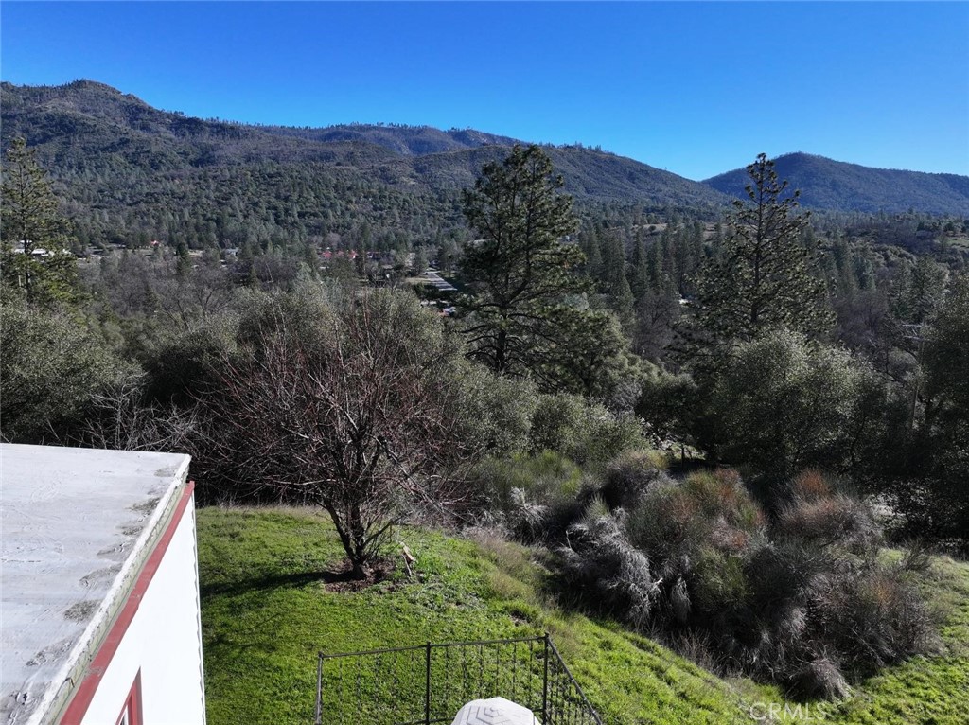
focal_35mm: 24
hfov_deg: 71.6
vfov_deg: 56.7
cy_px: 362
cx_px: 484
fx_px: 671
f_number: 2.8
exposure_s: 1/3200
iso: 160
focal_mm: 12.29
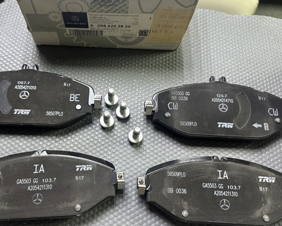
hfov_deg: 56.8
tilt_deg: -68.2
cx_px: 117
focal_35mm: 31
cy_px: 115
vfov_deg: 47.1
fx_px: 259
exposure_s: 1/60
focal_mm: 6.86
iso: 250
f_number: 1.78
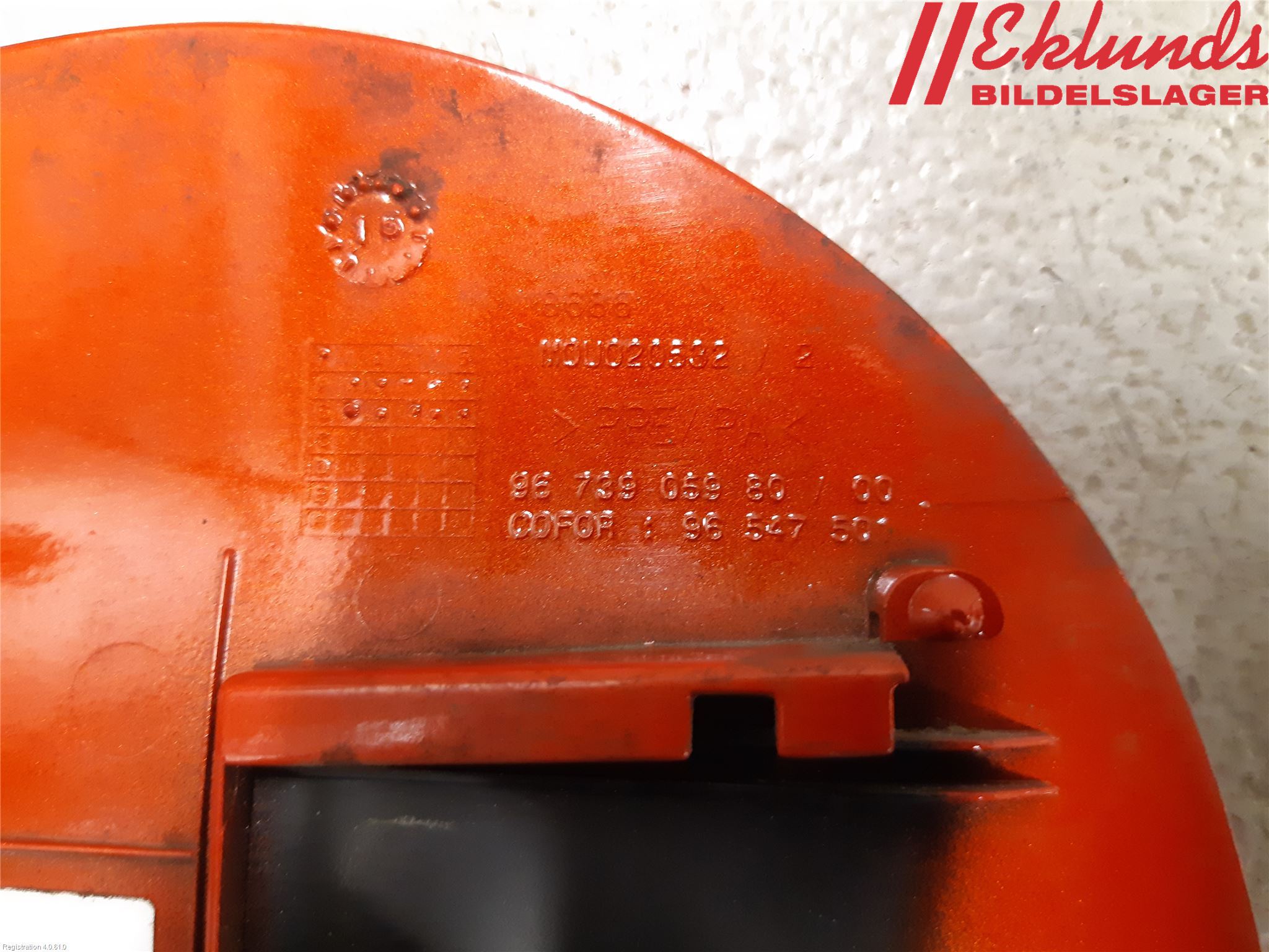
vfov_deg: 53.1
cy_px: 476
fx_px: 953
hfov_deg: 67.3
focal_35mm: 26
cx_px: 634
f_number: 1.7
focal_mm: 3.93
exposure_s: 1/25
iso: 400
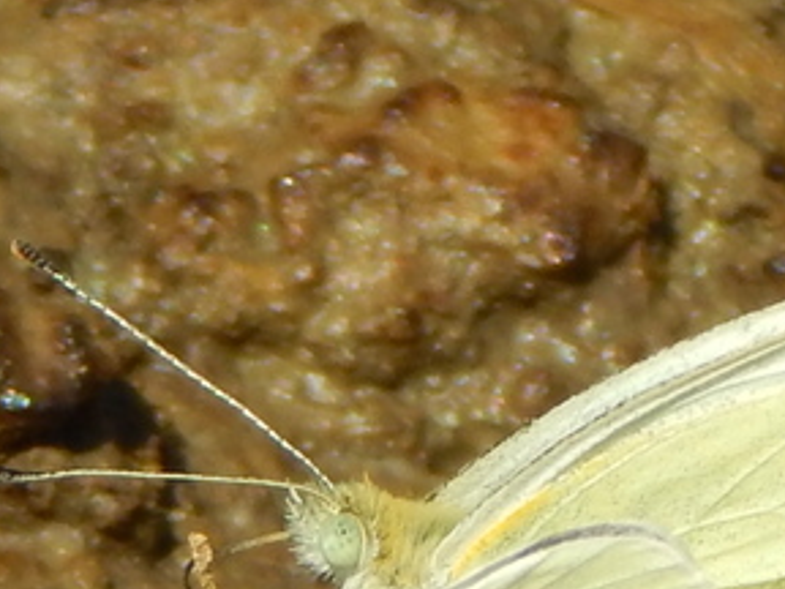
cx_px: 429
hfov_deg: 2.1
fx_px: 21158
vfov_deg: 1.6
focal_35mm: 933
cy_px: 723
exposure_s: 1/640
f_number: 5.7
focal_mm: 56.5
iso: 125
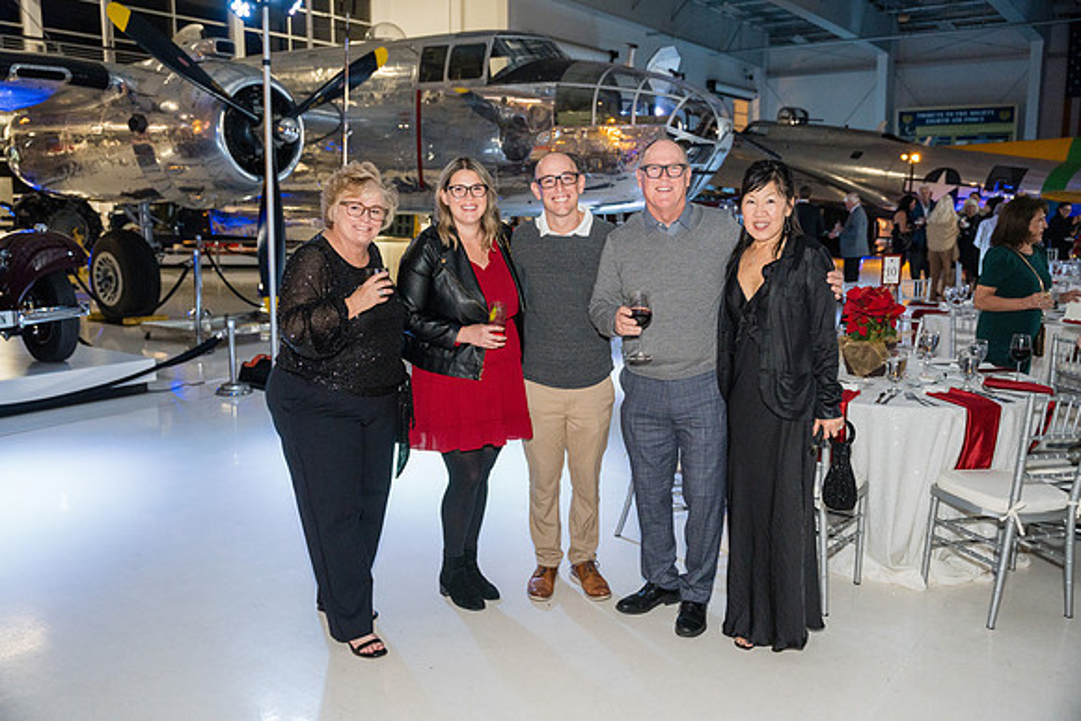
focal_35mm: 32
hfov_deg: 59.3
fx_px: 949
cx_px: 540
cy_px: 360
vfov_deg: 41.6
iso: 3200
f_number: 2.8
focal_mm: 31.6
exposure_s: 1/250
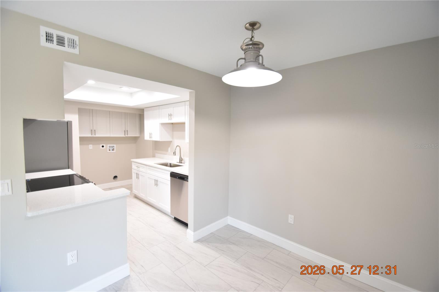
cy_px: 146
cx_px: 220
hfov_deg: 100.4
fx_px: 183
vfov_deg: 77.3
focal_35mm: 15
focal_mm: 10
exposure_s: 1/45
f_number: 3.5
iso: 800
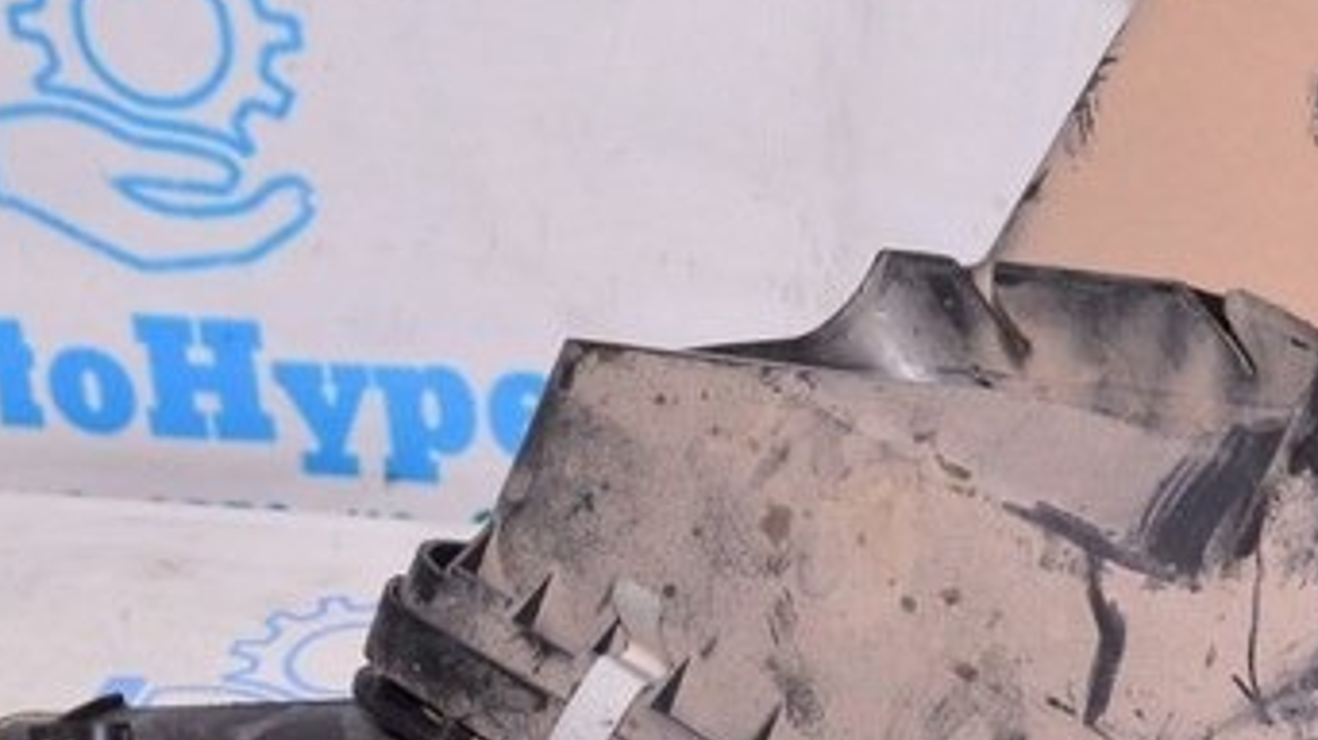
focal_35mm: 94
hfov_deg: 22.5
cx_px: 944
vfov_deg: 12.8
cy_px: 638
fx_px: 3284
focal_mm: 20
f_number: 8
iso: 1600
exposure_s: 1/160
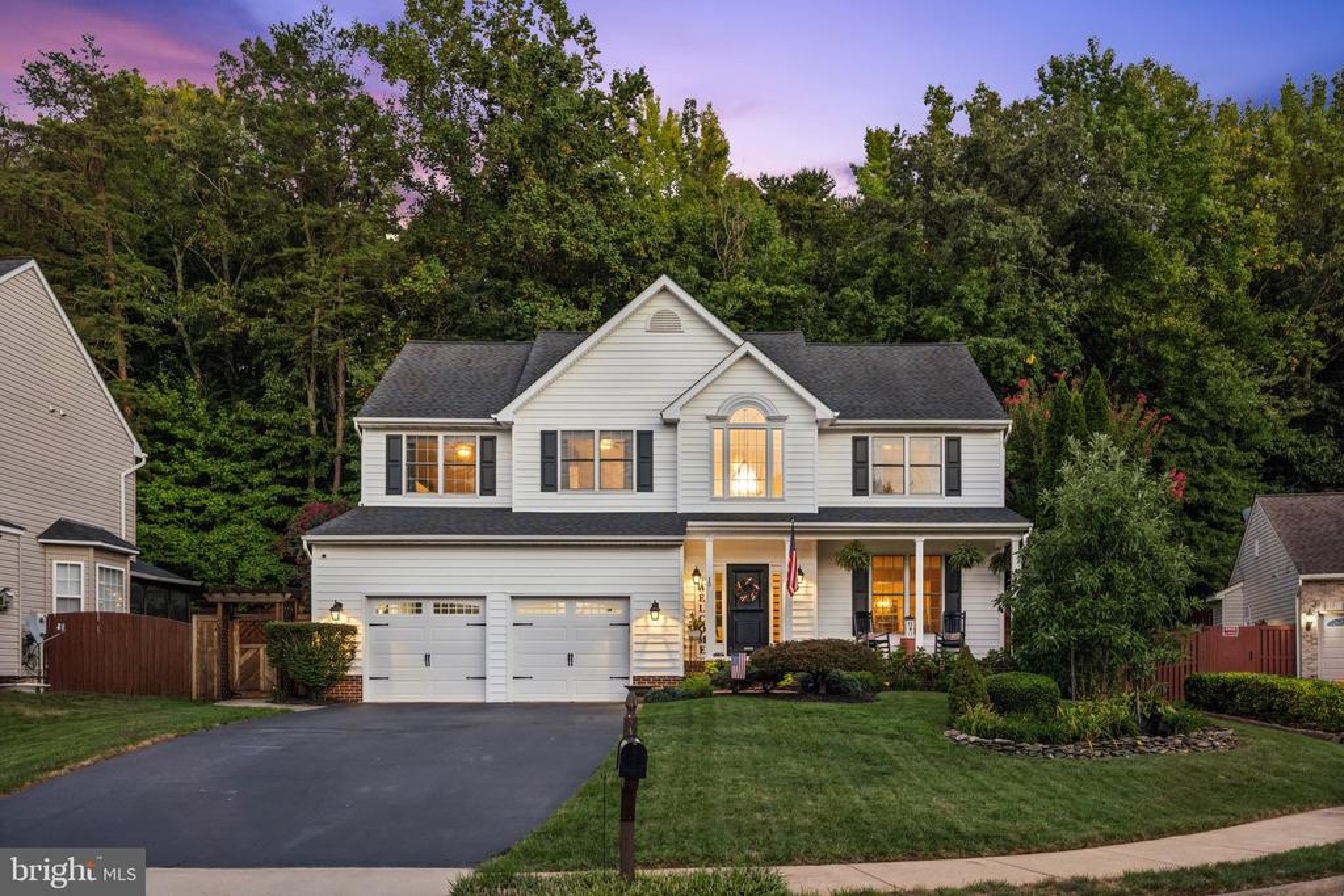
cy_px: 448
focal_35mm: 29
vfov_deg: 45.0
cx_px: 672
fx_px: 1083
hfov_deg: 63.7
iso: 125
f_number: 6.3
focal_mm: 29
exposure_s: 1/10
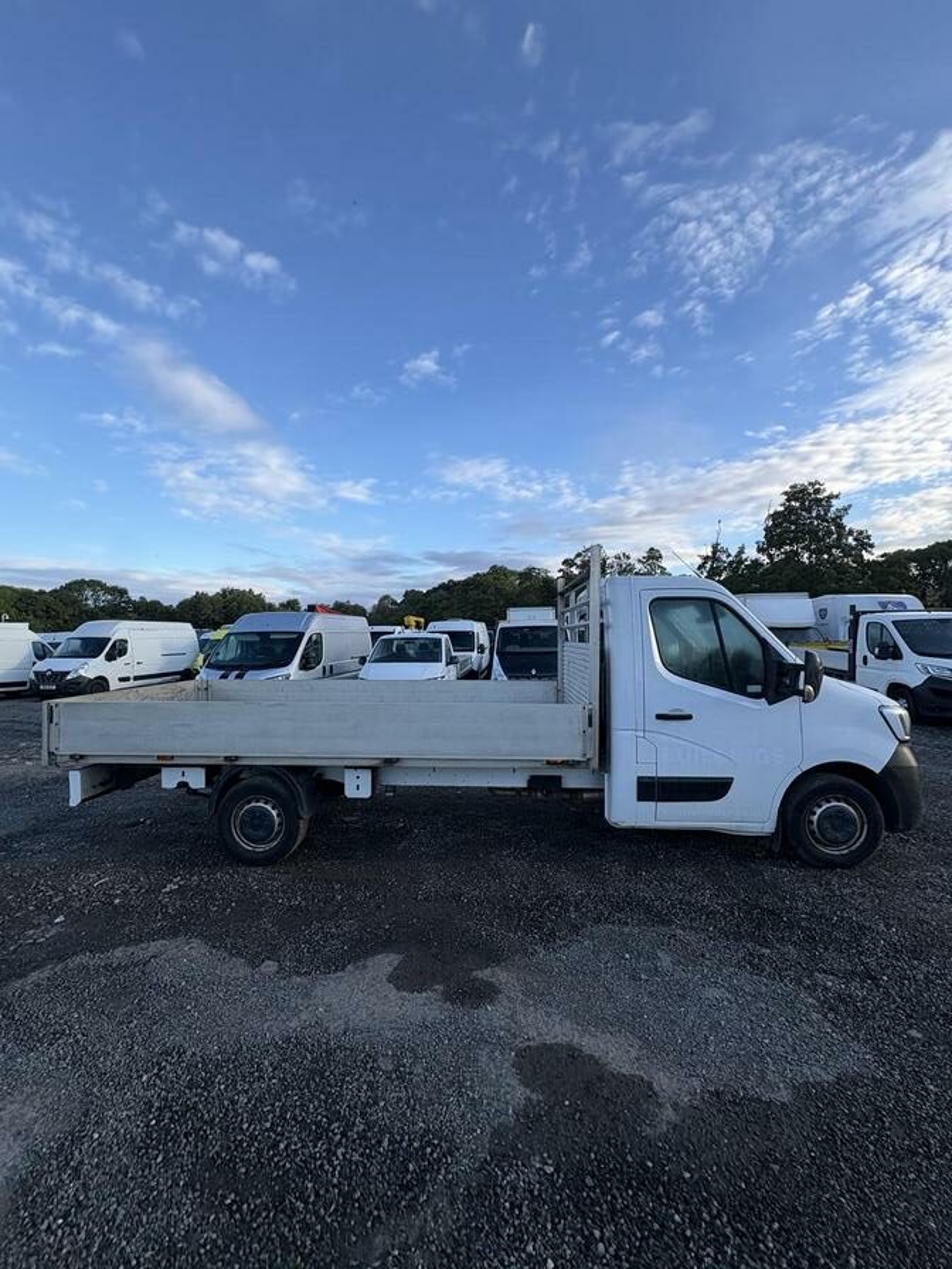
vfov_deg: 102.1
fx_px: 513
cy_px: 634
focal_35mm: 14
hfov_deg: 85.7
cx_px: 476
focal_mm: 2.22
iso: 40
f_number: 2.2
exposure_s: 1/641
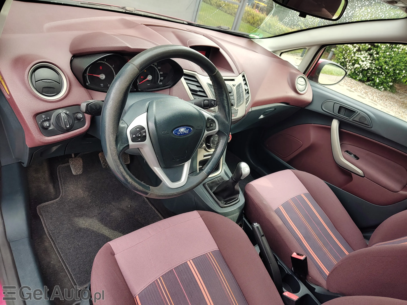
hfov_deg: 73.9
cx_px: 204
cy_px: 152
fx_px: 270
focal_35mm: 23
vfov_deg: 58.9
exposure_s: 1/142
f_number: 1.8
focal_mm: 5.56
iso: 100
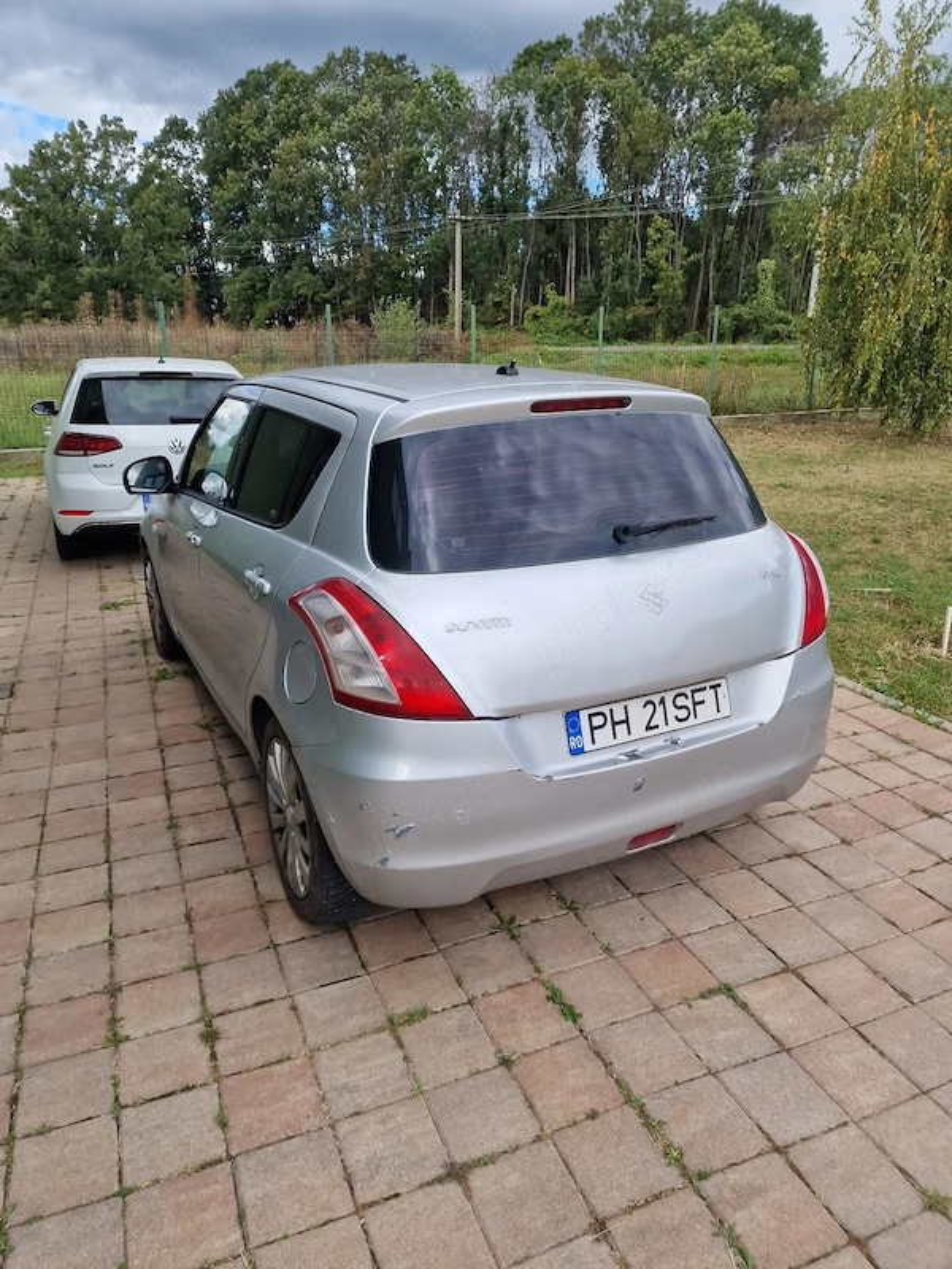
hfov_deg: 58.9
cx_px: 476
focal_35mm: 23
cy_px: 634
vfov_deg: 73.9
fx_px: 843
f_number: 1.8
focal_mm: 6.4
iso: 50
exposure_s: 1/5000
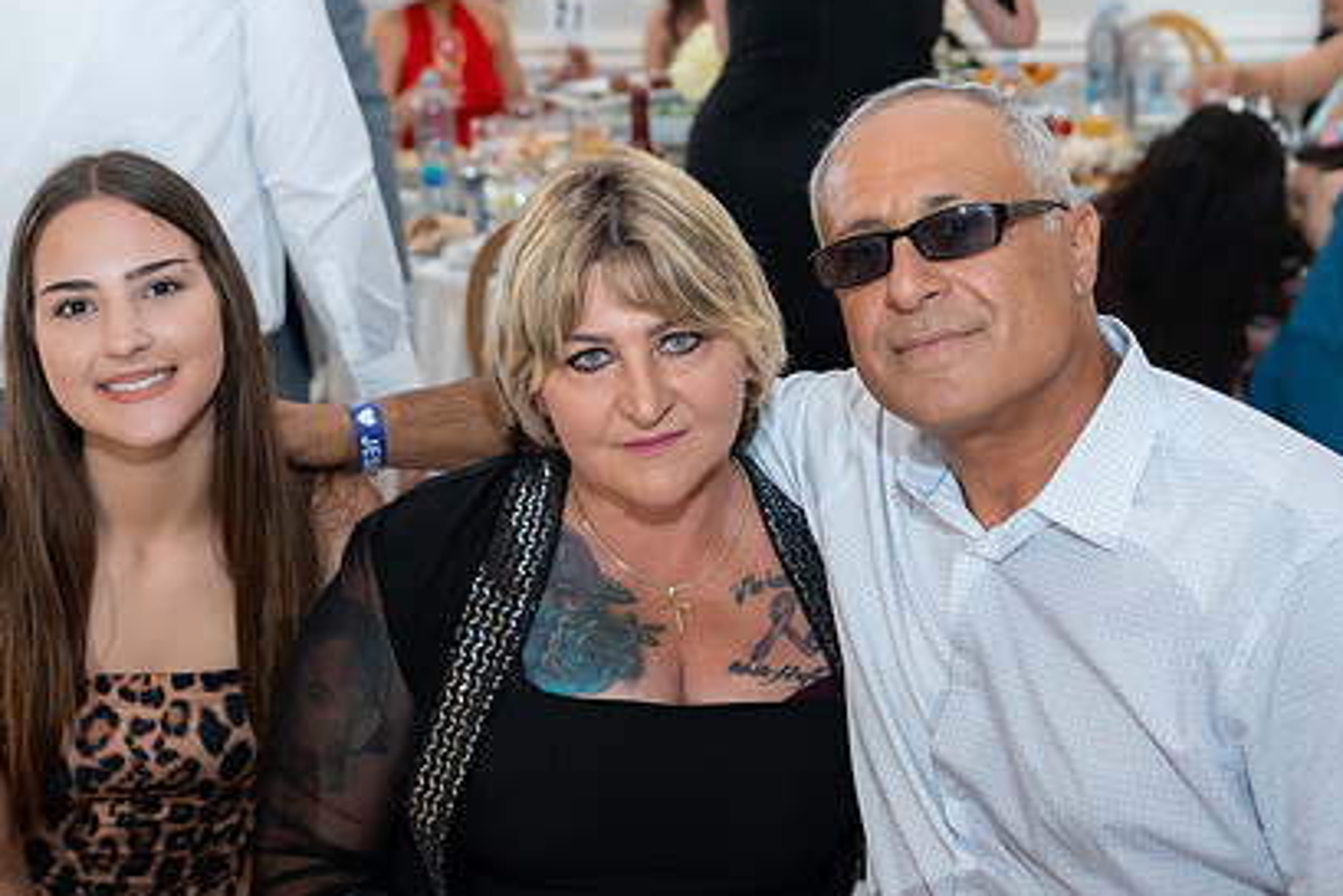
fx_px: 2276
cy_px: 435
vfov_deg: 22.3
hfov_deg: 32.9
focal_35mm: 61
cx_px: 630
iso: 3200
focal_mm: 43
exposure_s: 1/200
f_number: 3.5
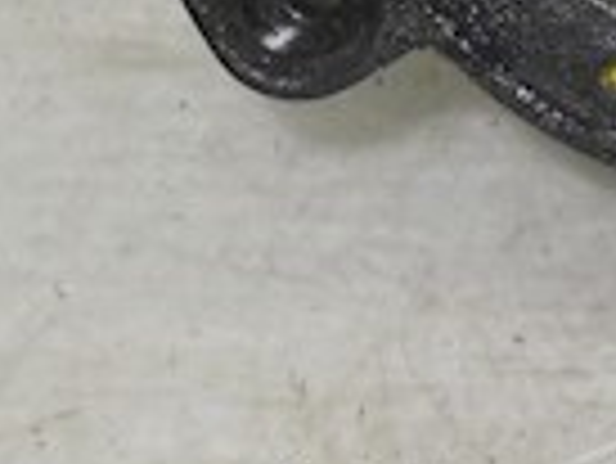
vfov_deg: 7.5
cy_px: -450
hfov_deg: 9.4
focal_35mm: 191
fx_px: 3402
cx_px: 1425
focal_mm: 6.72
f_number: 5.5
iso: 80
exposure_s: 1/30
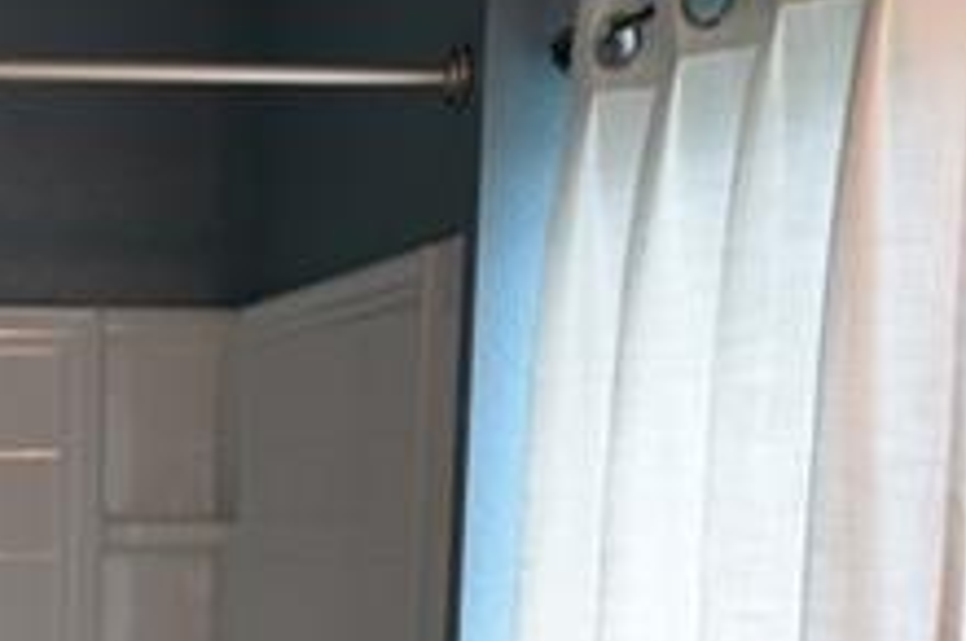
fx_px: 2733
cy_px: 1084
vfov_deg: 12.4
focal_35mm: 102
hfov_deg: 19.2
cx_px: -88
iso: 400
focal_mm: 14
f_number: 5
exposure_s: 1/100
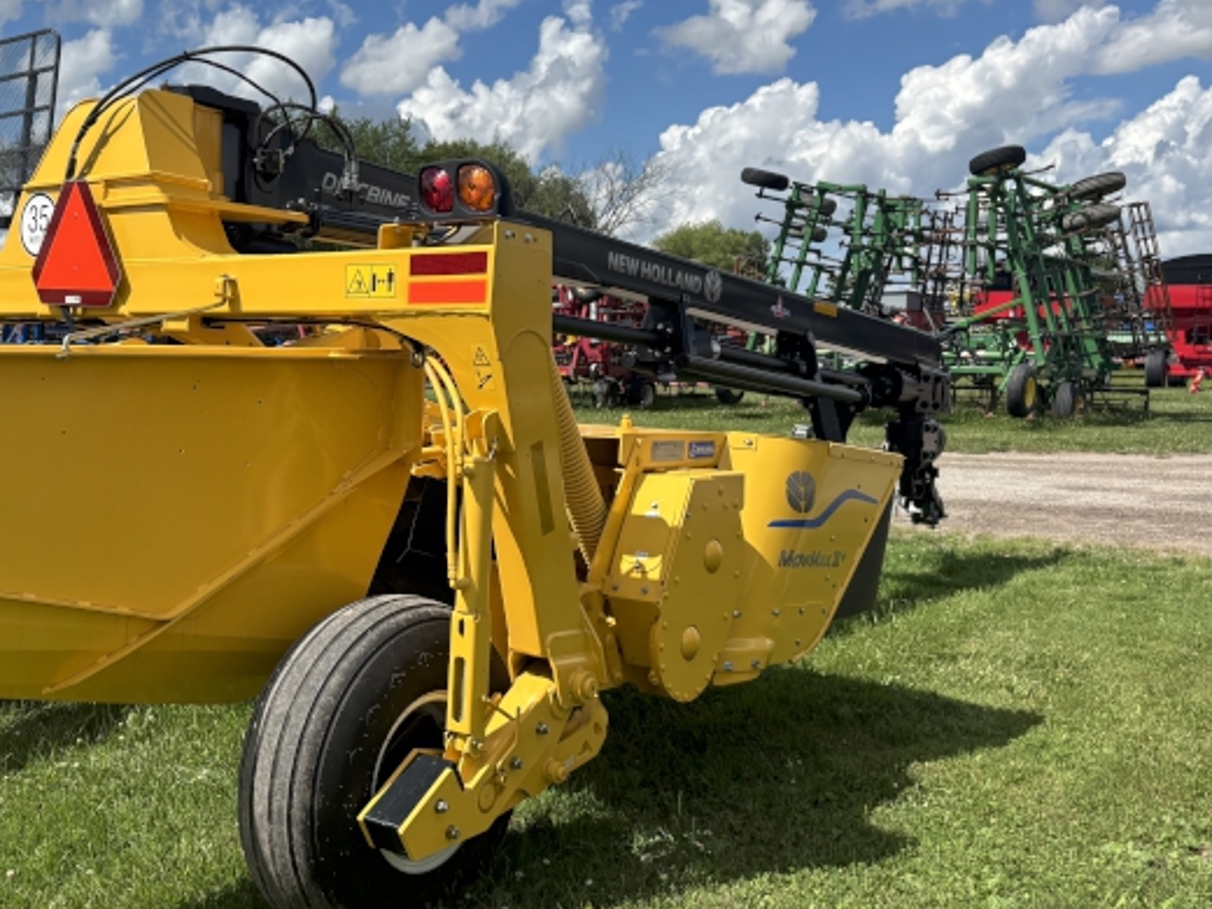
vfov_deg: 36.0
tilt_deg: -6.5
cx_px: 382
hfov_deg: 45.9
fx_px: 1401
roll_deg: -0.3
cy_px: 452
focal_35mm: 40
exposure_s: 1/3937
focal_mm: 5.96
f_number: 1.6
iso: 50
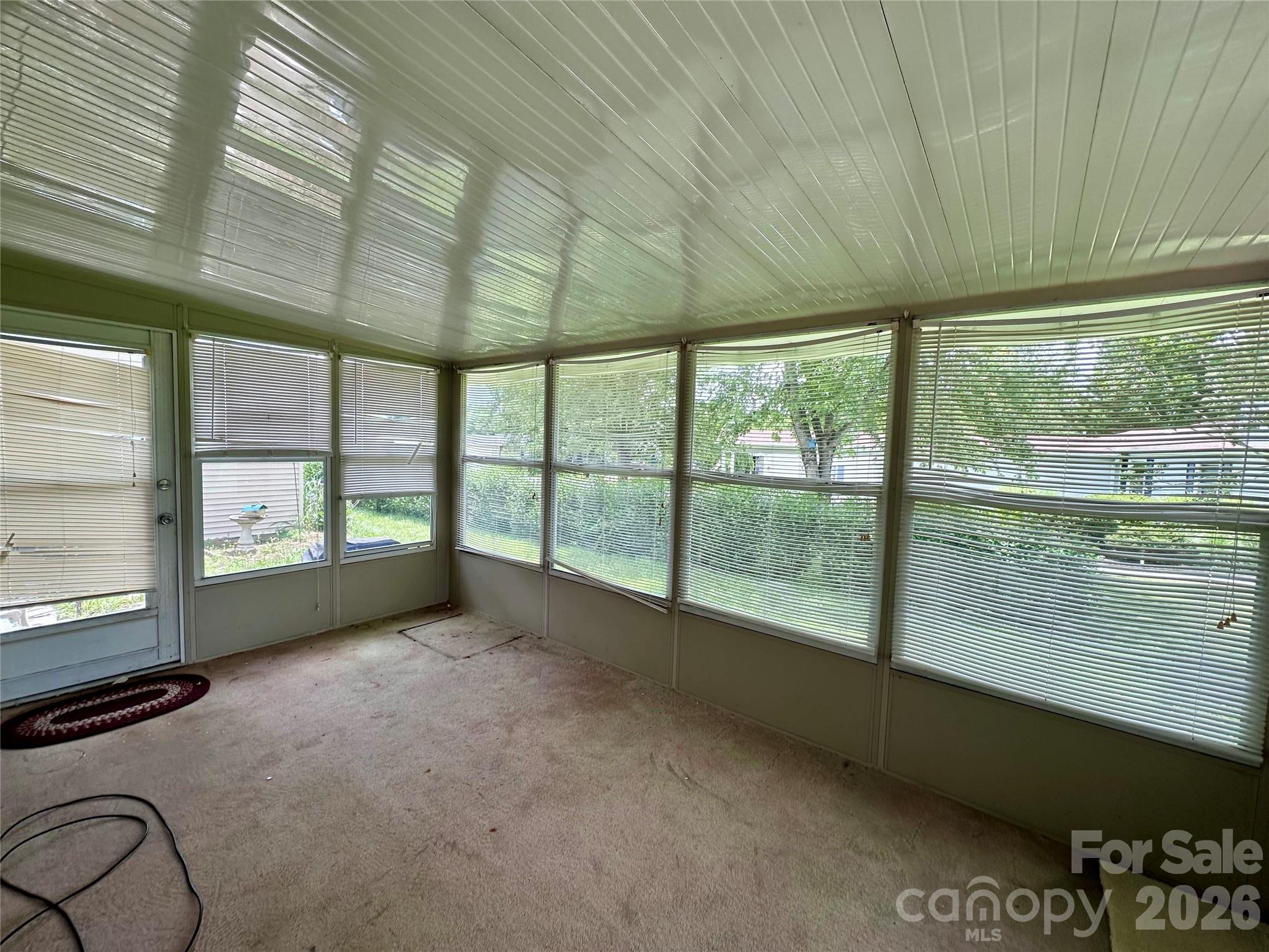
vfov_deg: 85.7
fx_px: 513
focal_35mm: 14
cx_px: 634
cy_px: 476
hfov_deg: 102.1
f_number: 2.2
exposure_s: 1/210
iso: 40
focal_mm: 2.22
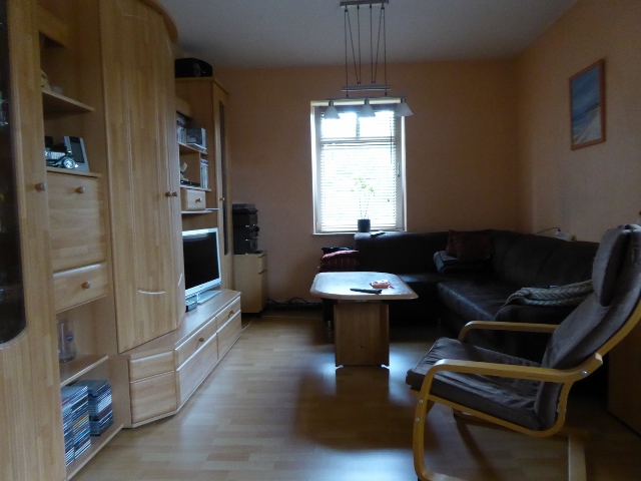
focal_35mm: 25
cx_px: 320
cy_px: 240
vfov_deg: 54.9
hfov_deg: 69.4
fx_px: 463
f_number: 3.3
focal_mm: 4.3
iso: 800
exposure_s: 1/20
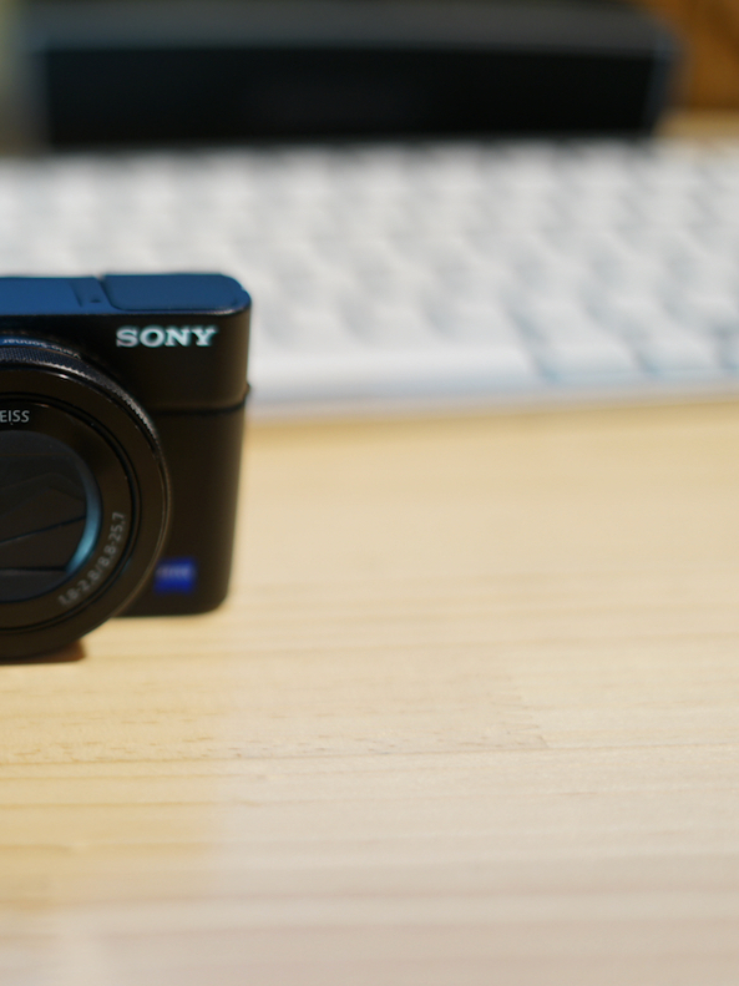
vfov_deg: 26.7
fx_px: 2078
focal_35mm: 73
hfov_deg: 19.6
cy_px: 494
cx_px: 6
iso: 200
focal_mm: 50
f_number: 1.8
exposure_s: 1/60
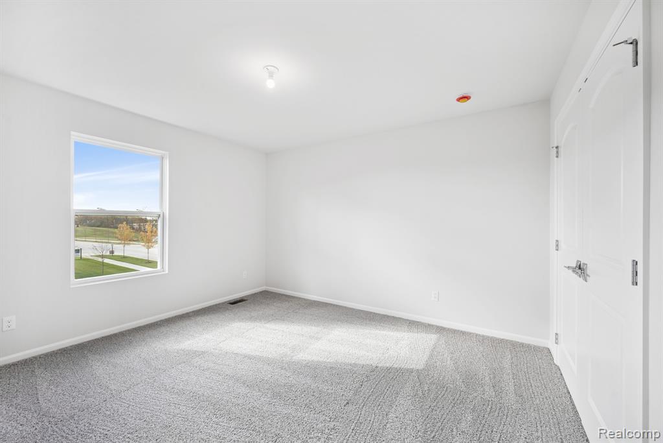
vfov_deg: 81.2
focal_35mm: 14
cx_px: 332
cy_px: 222
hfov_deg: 104.2
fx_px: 258
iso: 100
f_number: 9
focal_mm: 14
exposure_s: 1/4
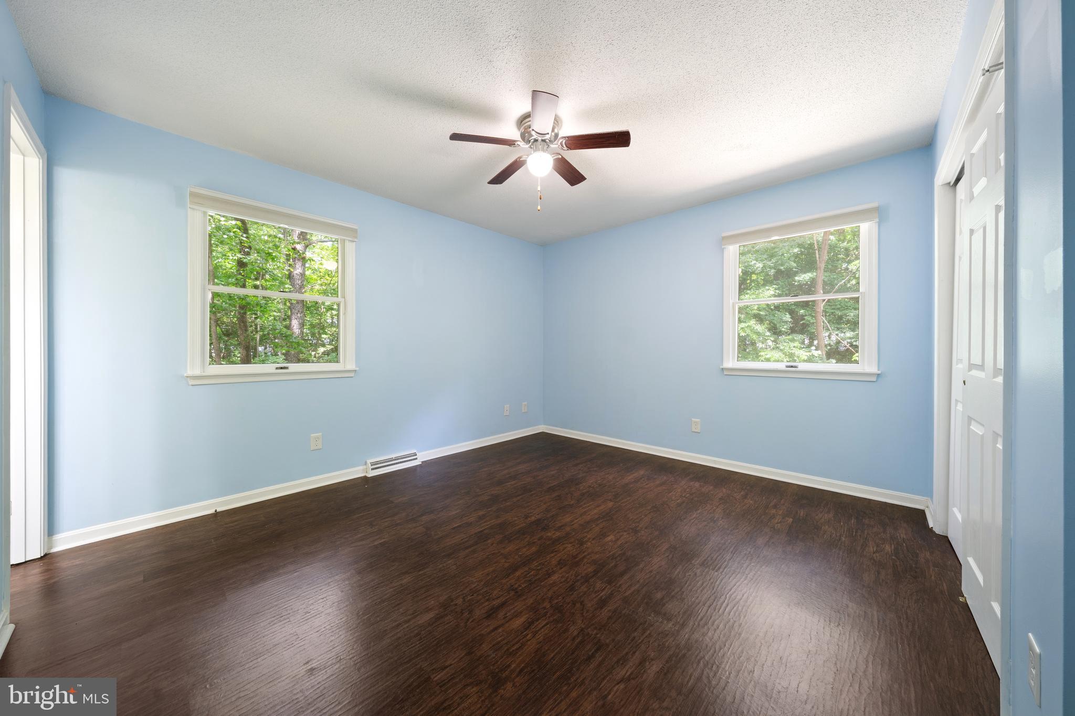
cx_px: 538
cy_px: 358
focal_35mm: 12
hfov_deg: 112.6
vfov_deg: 90.0
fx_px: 358
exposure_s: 1.5
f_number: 9.5
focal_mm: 12
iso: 250
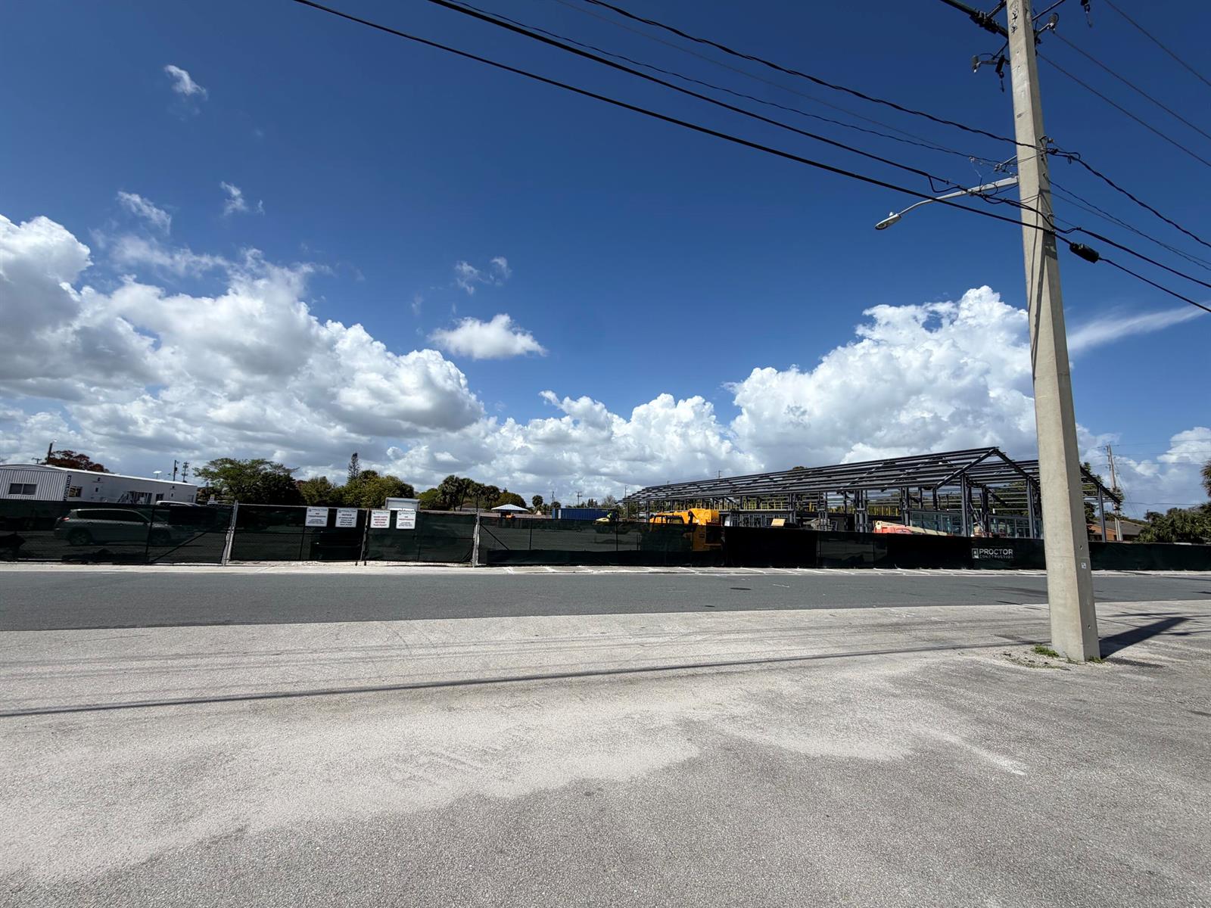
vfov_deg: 85.7
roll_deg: -3.7
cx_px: 606
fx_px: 490
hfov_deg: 102.1
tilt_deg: +5.9
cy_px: 454
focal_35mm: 14
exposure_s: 1/1613
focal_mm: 2.22
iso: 20
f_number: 2.2
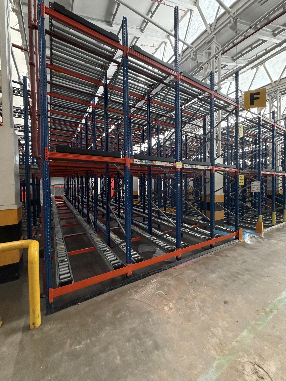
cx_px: 143
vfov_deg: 102.1
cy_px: 190
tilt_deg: -6.0
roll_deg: +0.8
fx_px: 154
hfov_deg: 85.7
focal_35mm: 14
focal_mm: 2.22
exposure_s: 1/94
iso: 320
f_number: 2.2
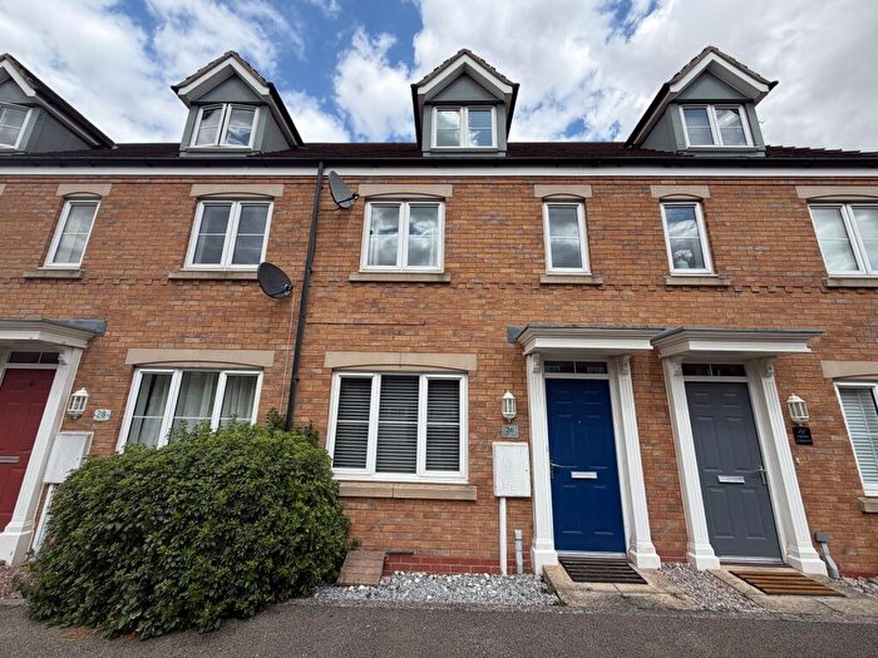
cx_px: 439
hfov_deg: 102.1
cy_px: 329
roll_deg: -1.7
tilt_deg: +15.5
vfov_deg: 85.7
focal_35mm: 14
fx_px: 355
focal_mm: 2.22
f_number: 2.2
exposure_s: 1/770
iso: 32
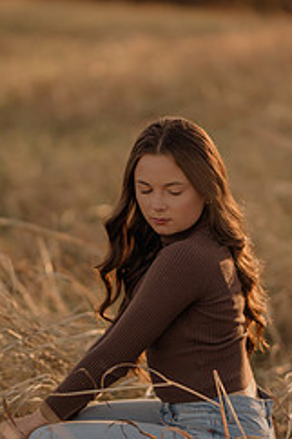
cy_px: 299
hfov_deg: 8.7
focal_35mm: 158
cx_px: 185
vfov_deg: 13.0
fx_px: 1925
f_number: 1.4
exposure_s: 1/1250
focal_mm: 85
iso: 200
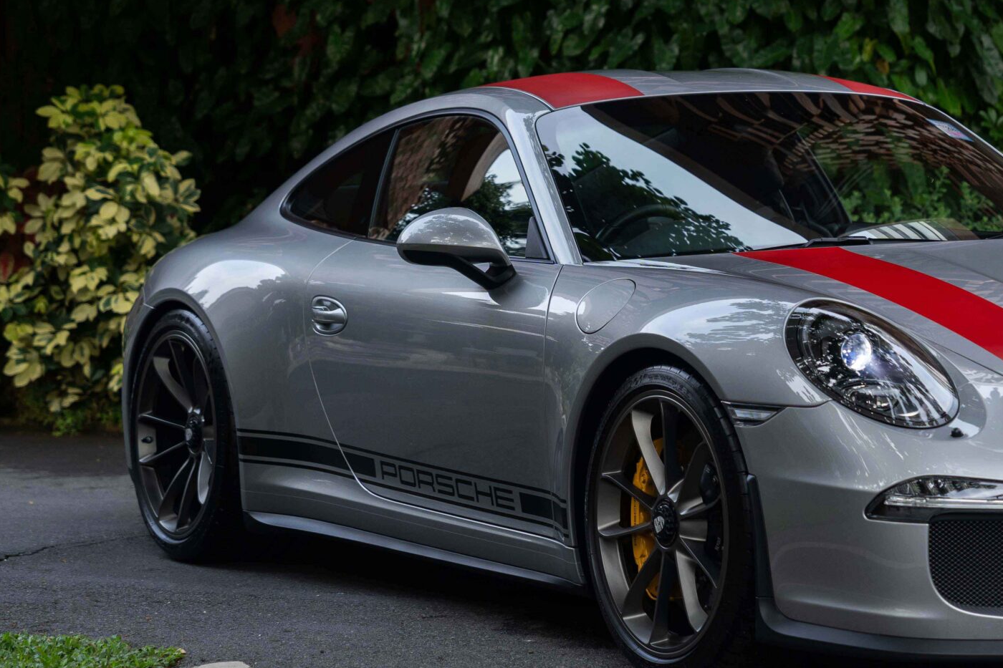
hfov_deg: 15.9
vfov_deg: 10.7
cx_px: 789
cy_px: 226
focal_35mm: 128
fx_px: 3566
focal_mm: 70
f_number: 2.8
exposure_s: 1/400
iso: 200
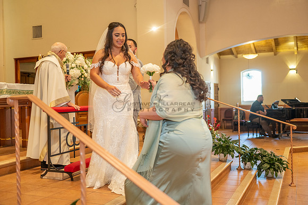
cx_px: 154
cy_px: 102
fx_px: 325
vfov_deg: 35.1
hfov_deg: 50.7
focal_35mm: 38
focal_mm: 38
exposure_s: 1/160
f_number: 2.8
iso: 1600
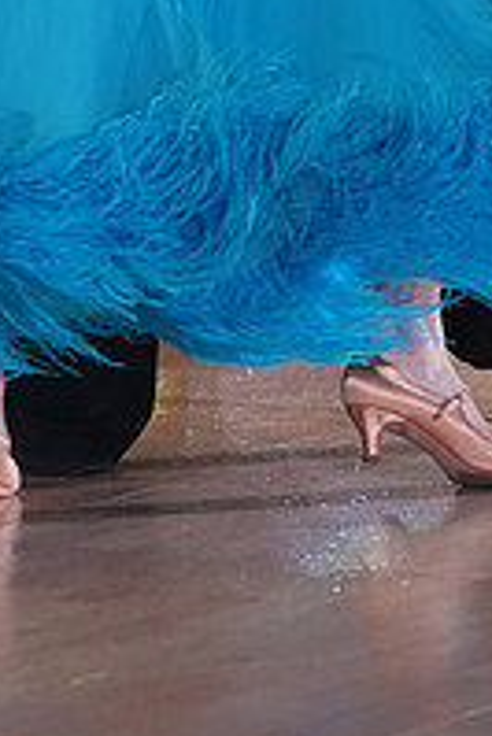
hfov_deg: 2.8
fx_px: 10027
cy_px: -270
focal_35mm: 490
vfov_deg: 4.2
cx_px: 94
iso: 1600
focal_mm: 168
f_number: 4
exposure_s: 1/500
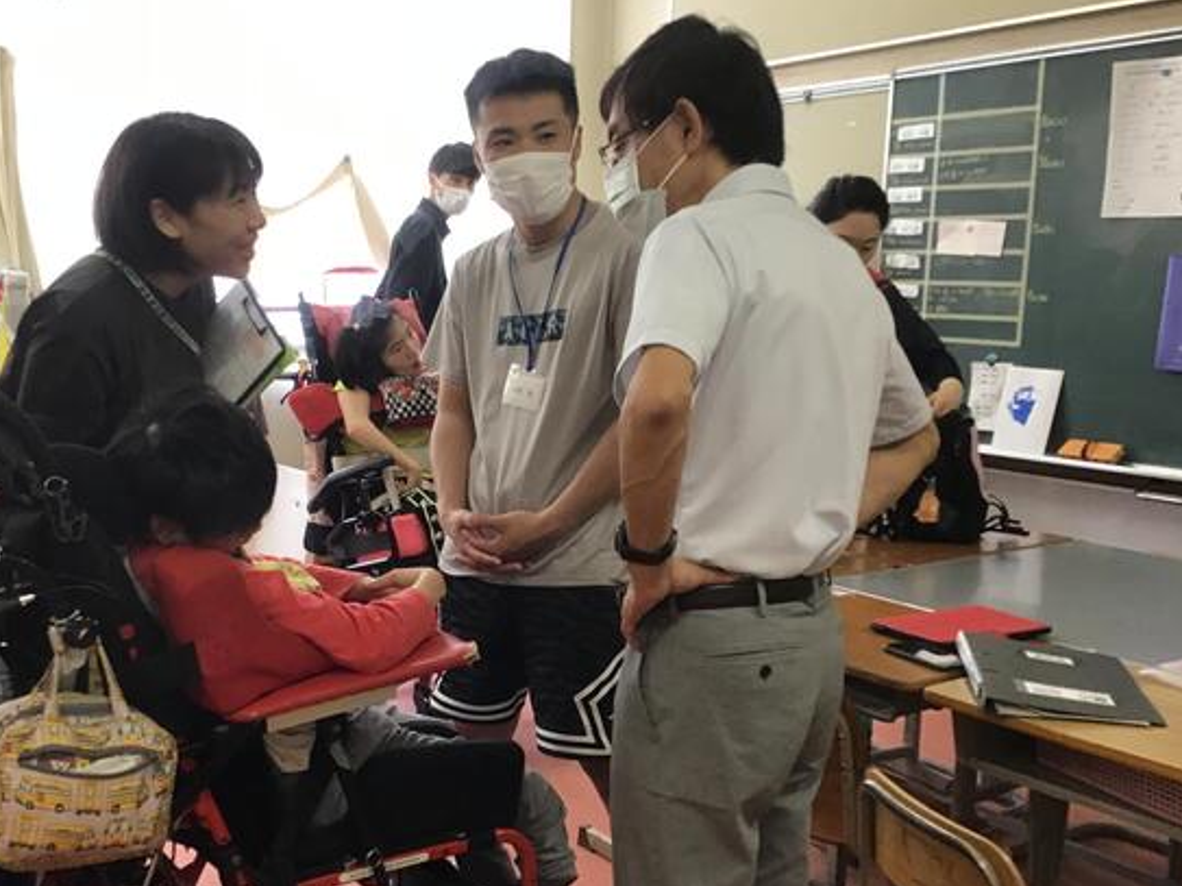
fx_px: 1366
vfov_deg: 35.8
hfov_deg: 46.3
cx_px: 433
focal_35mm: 40
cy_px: 528
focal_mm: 3.3
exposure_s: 1/30
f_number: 2.4
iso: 64
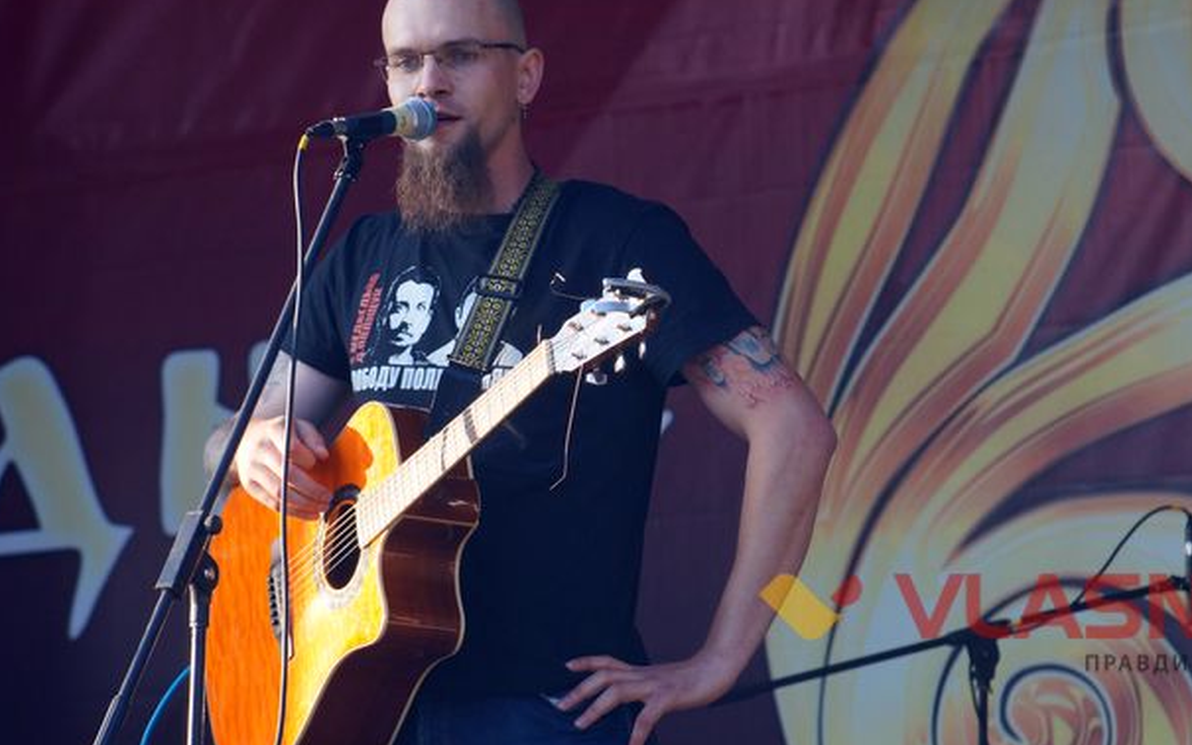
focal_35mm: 239
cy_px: 340
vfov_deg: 5.5
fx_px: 7750
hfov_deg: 8.8
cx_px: 640
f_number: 5.6
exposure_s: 1/250
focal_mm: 135
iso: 500
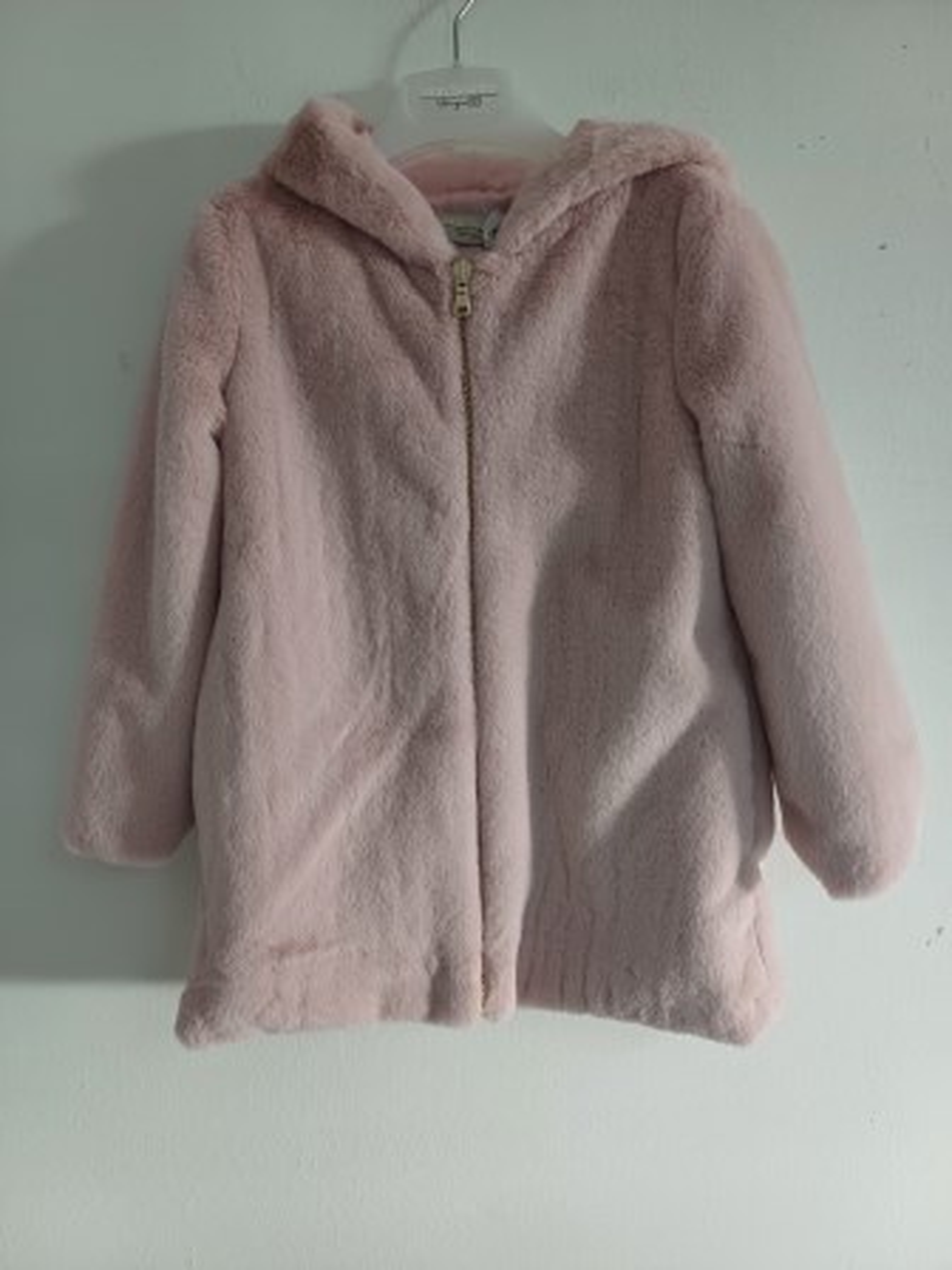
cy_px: 635
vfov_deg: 69.4
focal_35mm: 25
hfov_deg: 54.9
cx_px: 476
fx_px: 917
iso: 160
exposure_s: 1/50
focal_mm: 4.65
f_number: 1.8
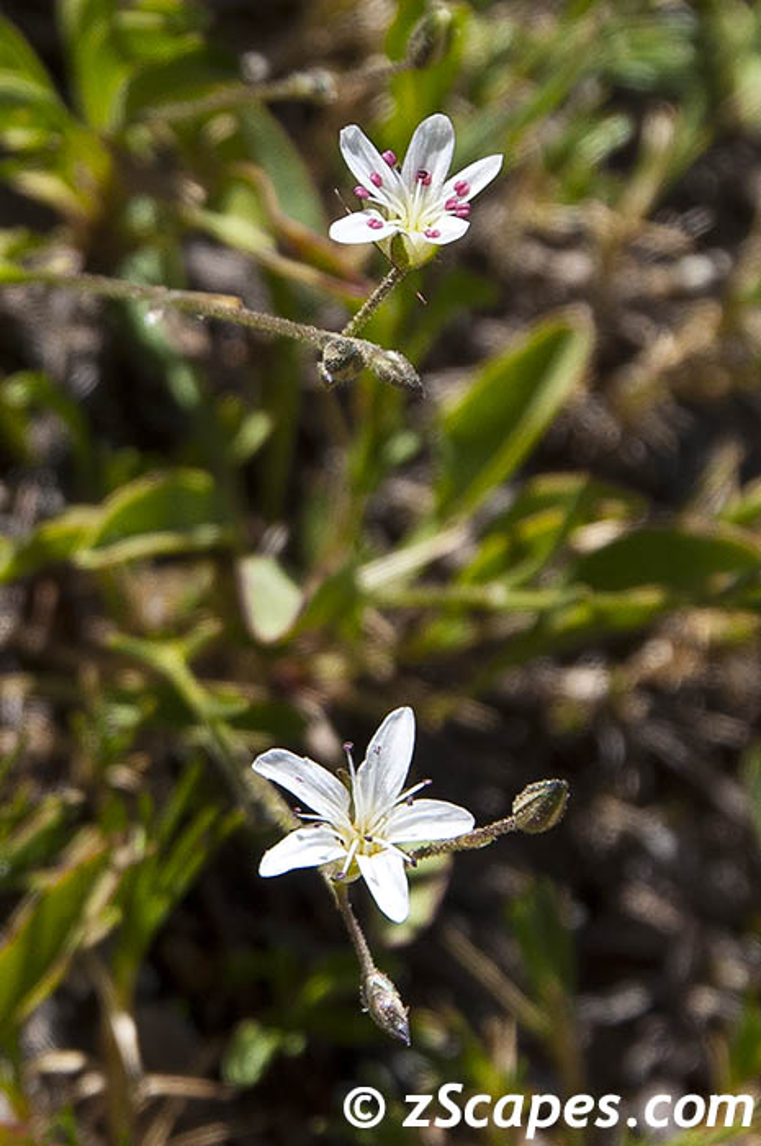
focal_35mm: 105
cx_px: 380
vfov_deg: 19.5
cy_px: 573
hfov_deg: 13.0
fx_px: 3337
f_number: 11
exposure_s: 1/350
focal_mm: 70
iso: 200
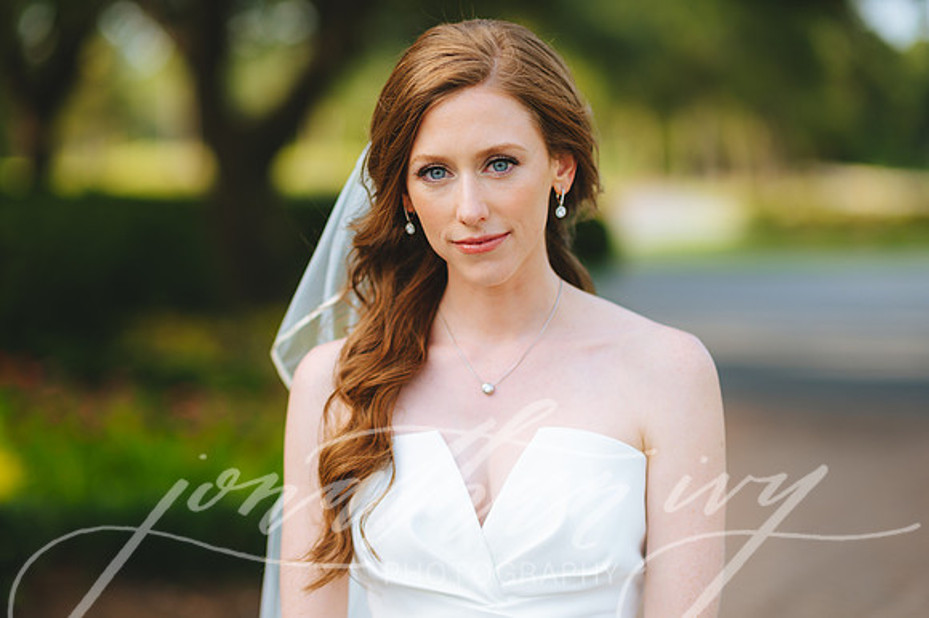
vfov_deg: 16.1
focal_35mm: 85
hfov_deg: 23.9
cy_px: 309
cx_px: 464
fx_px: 2192
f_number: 2
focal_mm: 85
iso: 100
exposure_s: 1/1000
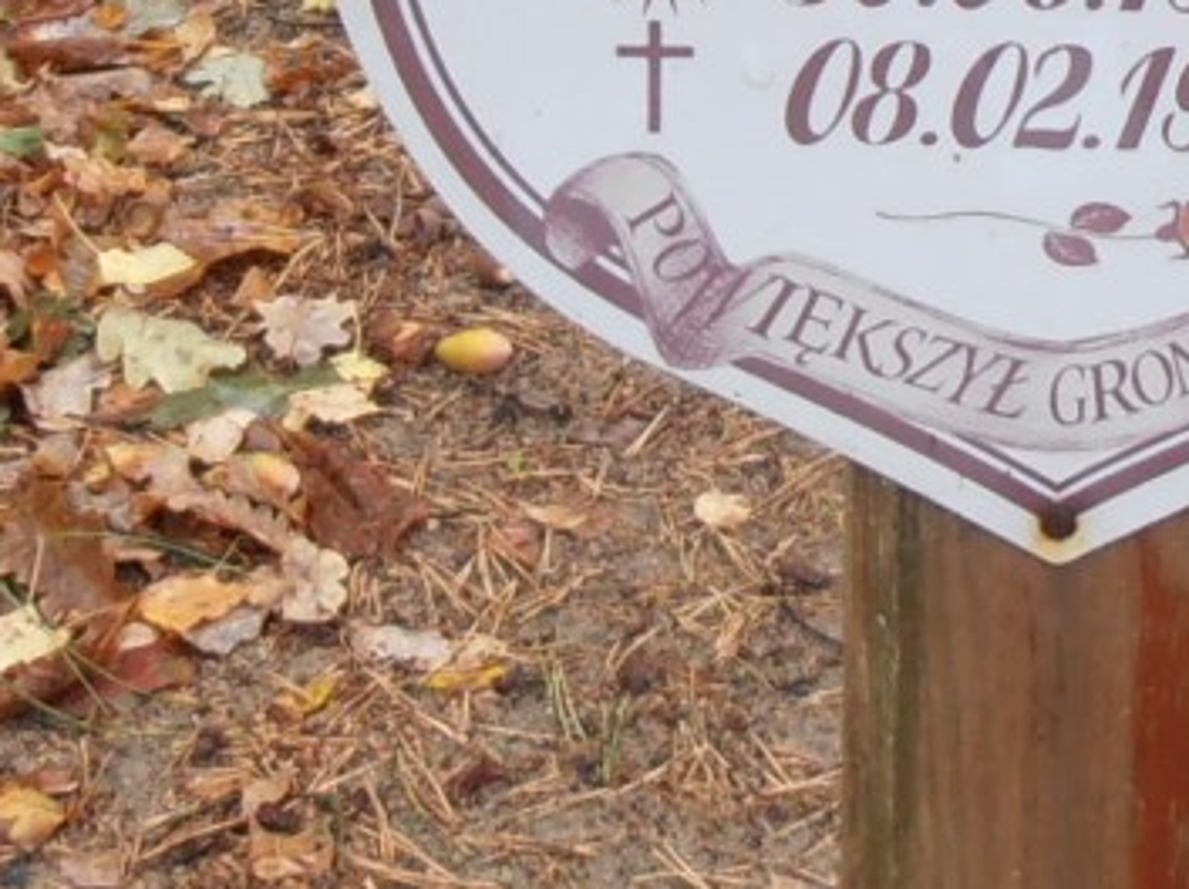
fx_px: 3363
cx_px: 957
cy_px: -512
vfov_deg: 14.0
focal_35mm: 98
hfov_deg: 19.8
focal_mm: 4.2
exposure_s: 1/30
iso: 80
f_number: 3
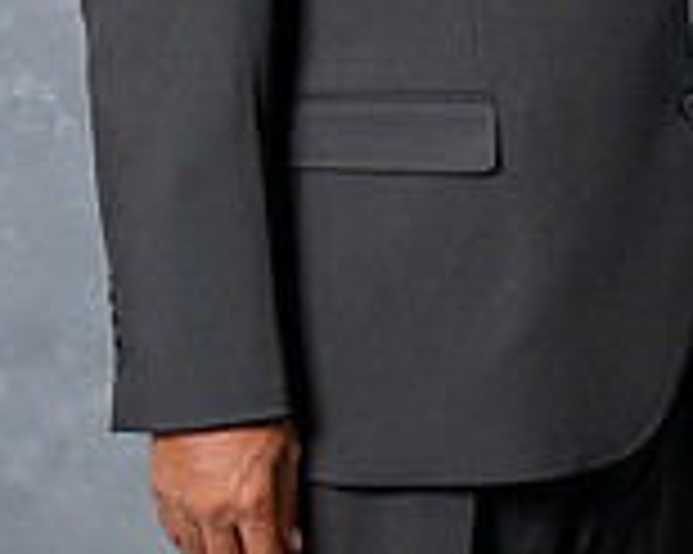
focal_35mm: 193
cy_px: -333
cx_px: 576
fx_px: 3956
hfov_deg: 10.0
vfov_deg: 7.8
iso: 200
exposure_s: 1/200
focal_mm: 47
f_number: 4
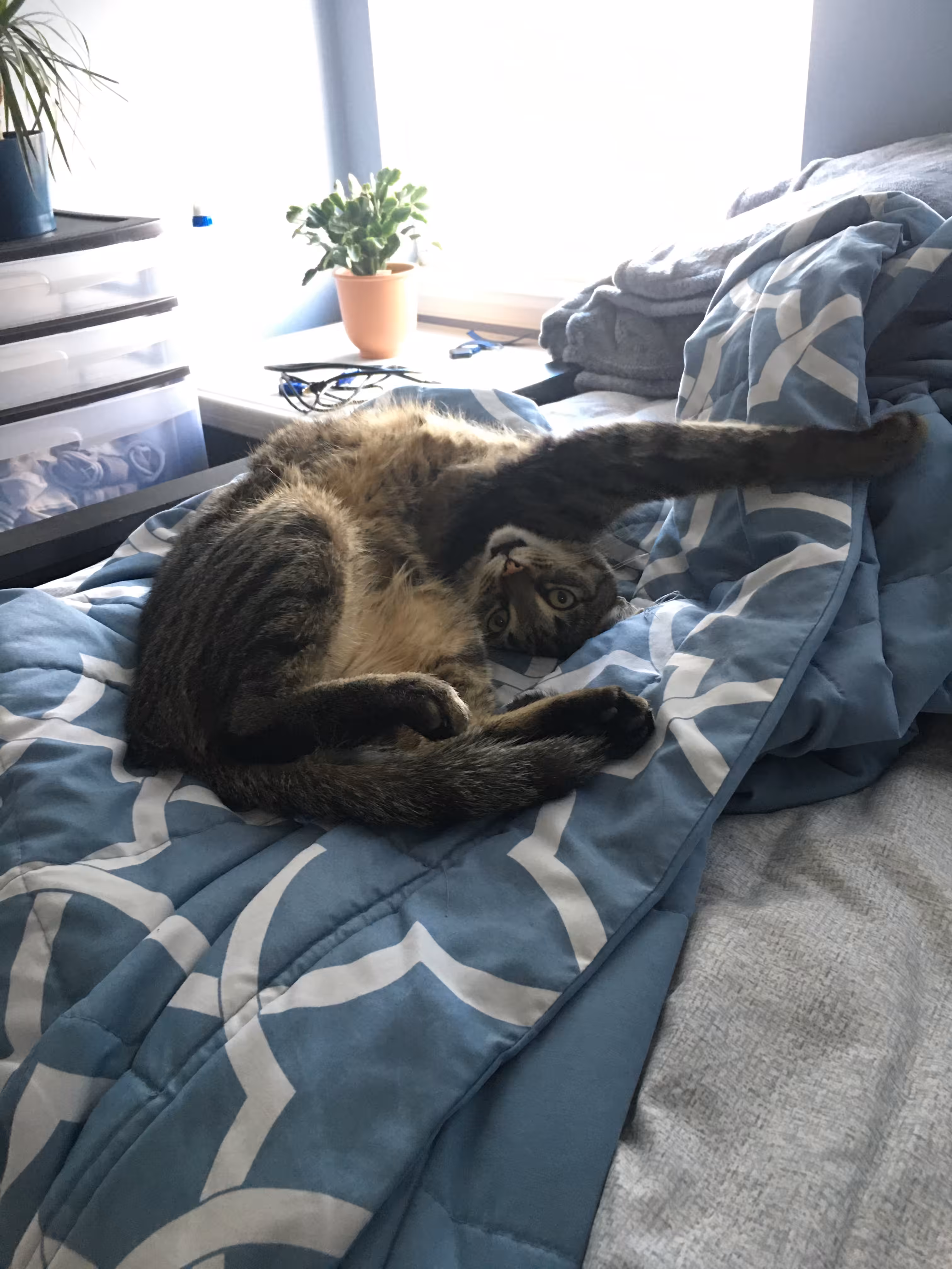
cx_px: 476
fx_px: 1063
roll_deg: +2.7
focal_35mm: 29
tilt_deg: -26.5
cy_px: 634
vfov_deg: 61.7
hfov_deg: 48.2
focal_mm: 4.15
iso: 80
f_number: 2.2
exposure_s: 1/8
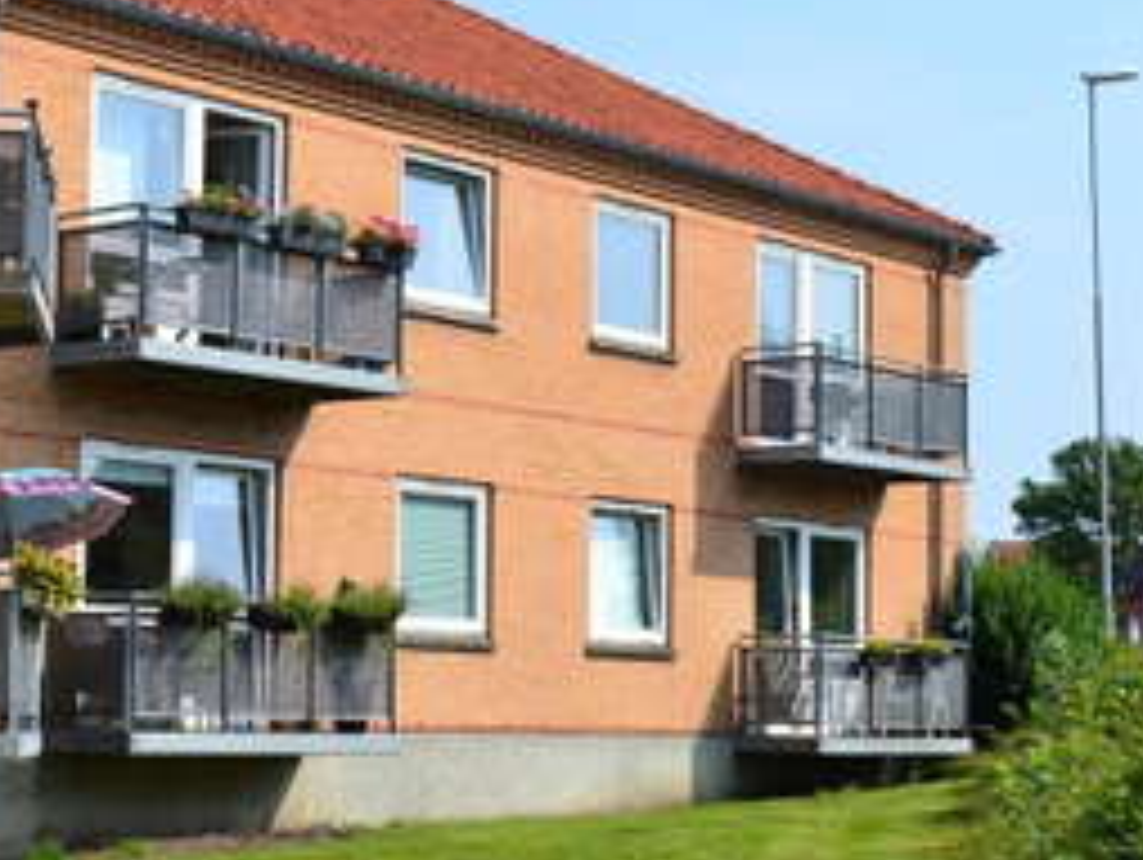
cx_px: 320
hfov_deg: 23.9
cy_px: 450
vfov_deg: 18.2
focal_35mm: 81
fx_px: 2677
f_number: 11
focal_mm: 34
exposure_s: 1/400
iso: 400
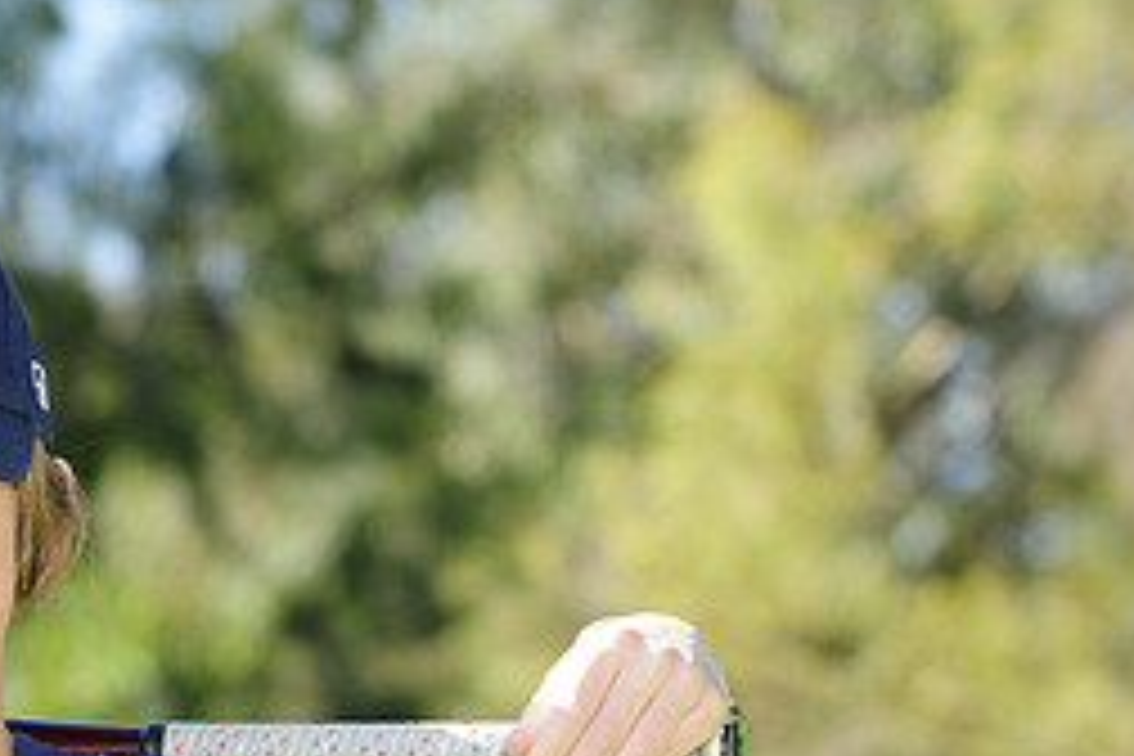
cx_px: -104
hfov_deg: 7.4
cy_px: 848
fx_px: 8693
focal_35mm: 276
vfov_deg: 5.0
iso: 200
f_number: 4.5
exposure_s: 1/500
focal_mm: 80
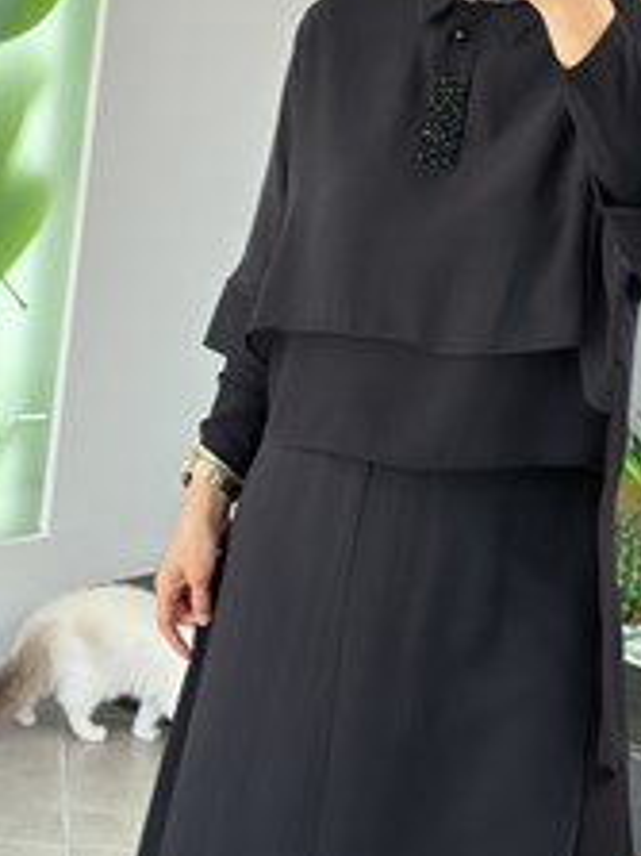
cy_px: 202
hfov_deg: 16.6
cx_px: 345
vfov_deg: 21.8
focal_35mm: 89
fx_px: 2200
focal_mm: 6.76
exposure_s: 1/193
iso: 100
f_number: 1.78
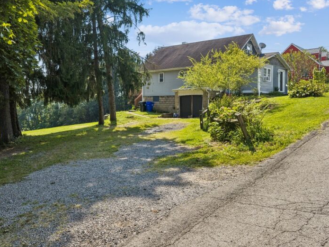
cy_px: 124
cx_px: 150
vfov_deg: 45.4
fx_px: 295
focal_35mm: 31
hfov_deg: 58.3
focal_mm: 14.4
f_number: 2.8
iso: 400
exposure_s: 1/1600
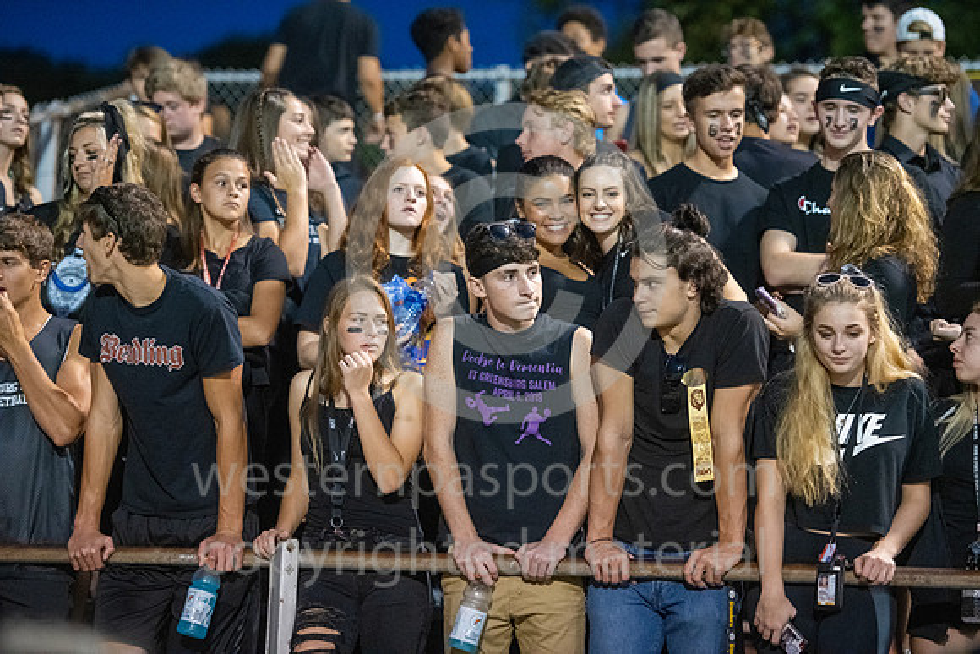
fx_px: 3322
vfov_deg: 11.2
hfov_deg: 16.8
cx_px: 490
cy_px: 327
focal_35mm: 122
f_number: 2.8
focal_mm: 122
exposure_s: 1/640
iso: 6400
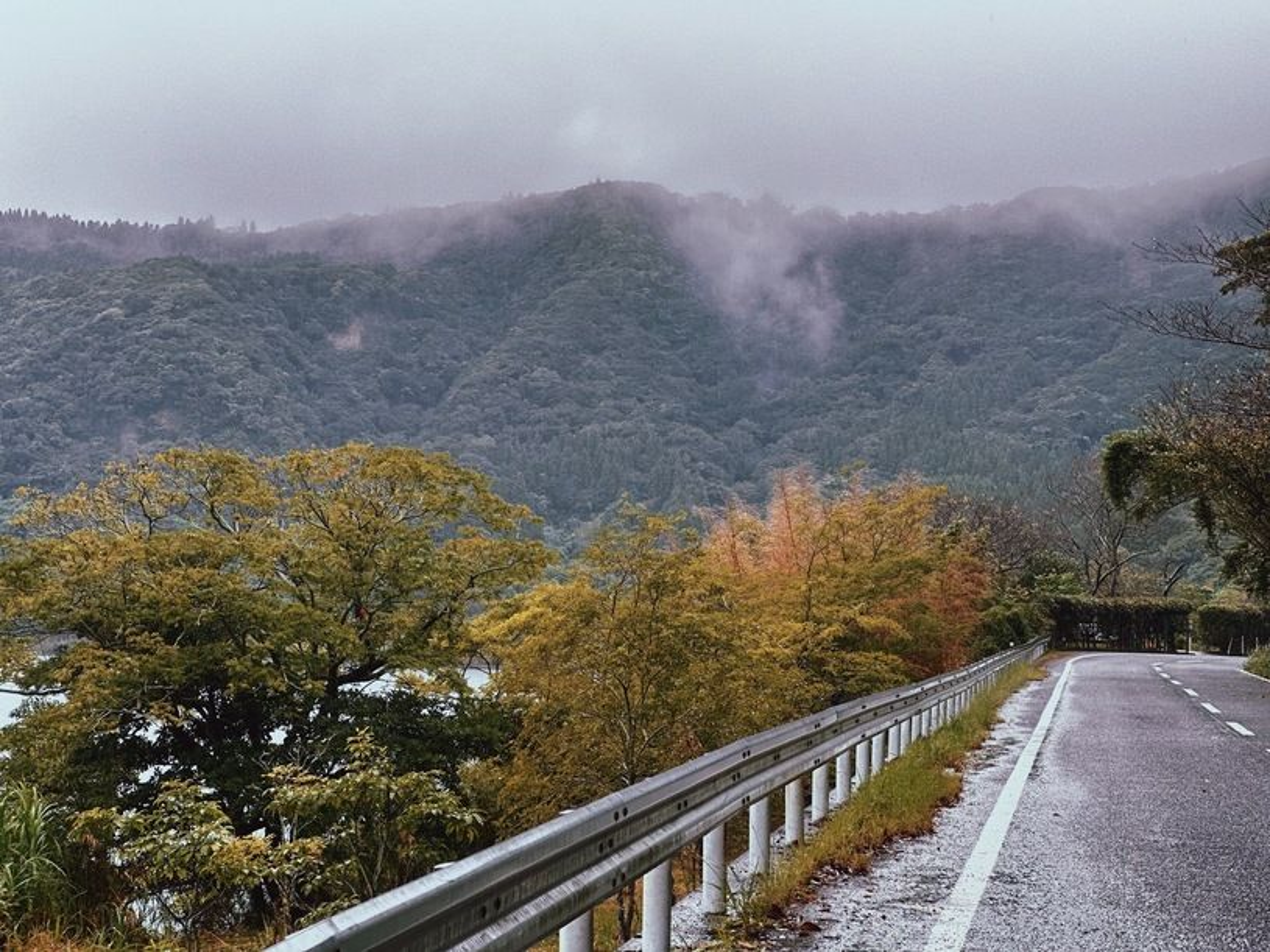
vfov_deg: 19.1
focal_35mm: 77
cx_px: 635
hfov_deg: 25.3
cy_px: 476
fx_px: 2825
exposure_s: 1/121
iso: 50
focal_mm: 9
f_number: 2.8
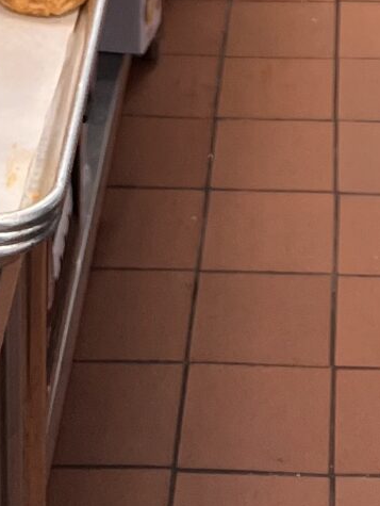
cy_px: -811
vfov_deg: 11.1
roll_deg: -0.6
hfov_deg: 10.6
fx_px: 2046
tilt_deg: -7.3
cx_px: 242
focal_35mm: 140
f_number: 1.5
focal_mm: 5.7
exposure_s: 1/120
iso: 125
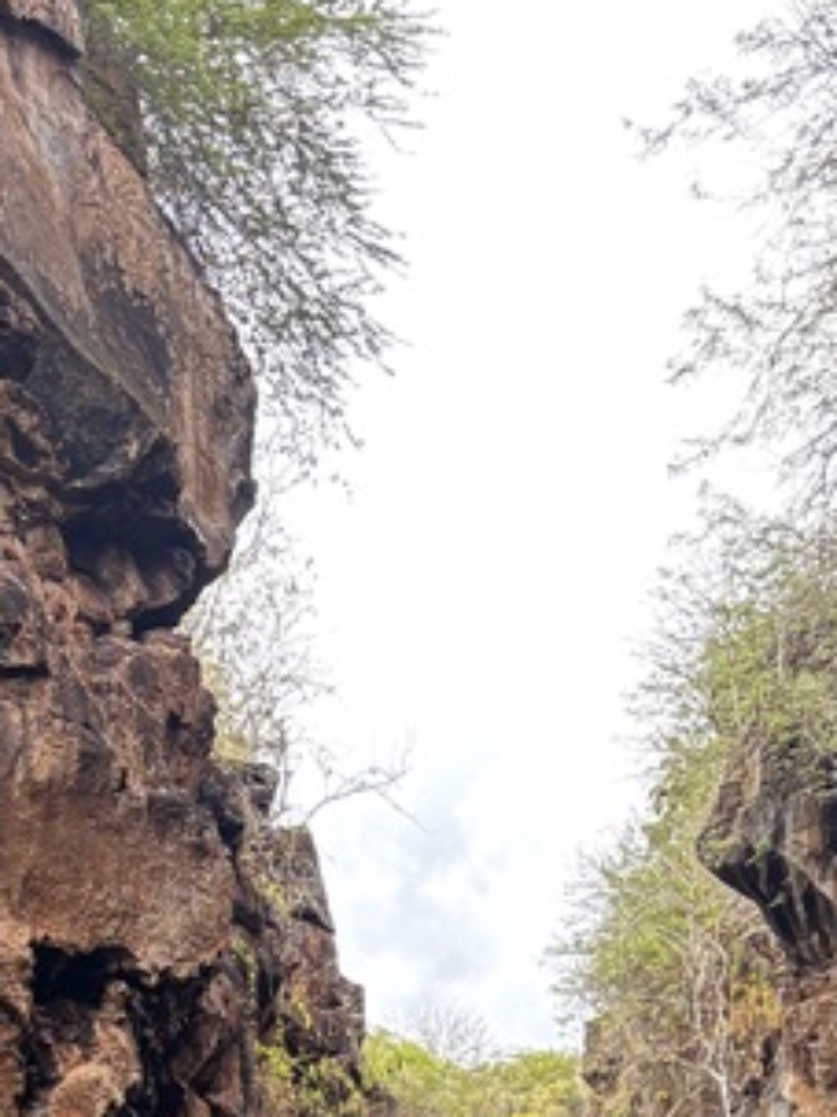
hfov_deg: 16.6
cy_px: 1836
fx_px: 2839
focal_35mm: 88
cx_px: 667
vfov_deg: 18.7
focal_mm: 5.96
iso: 64
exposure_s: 1/121
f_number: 1.6
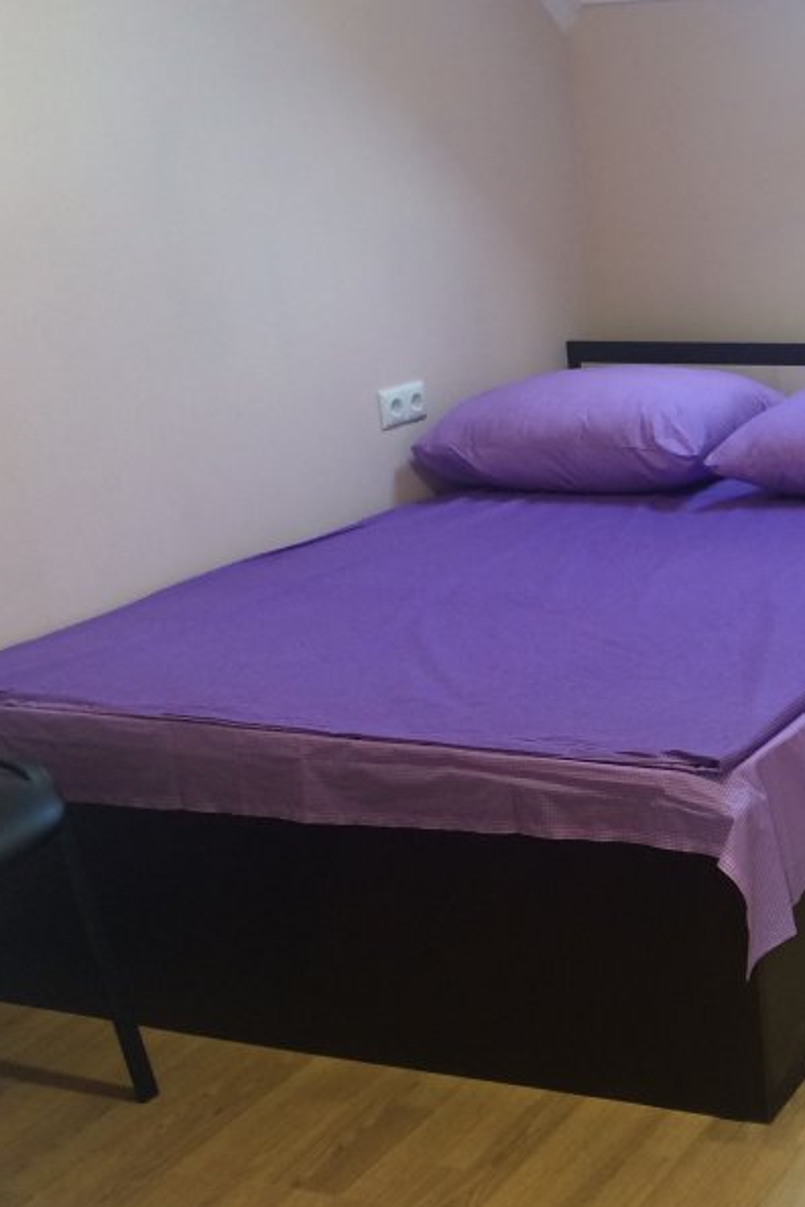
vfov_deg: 38.2
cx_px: 980
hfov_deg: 23.6
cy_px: 553
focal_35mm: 52
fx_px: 1744
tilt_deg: -16.5
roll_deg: +1.8
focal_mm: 4.15
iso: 100
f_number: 2.2
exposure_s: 1/33
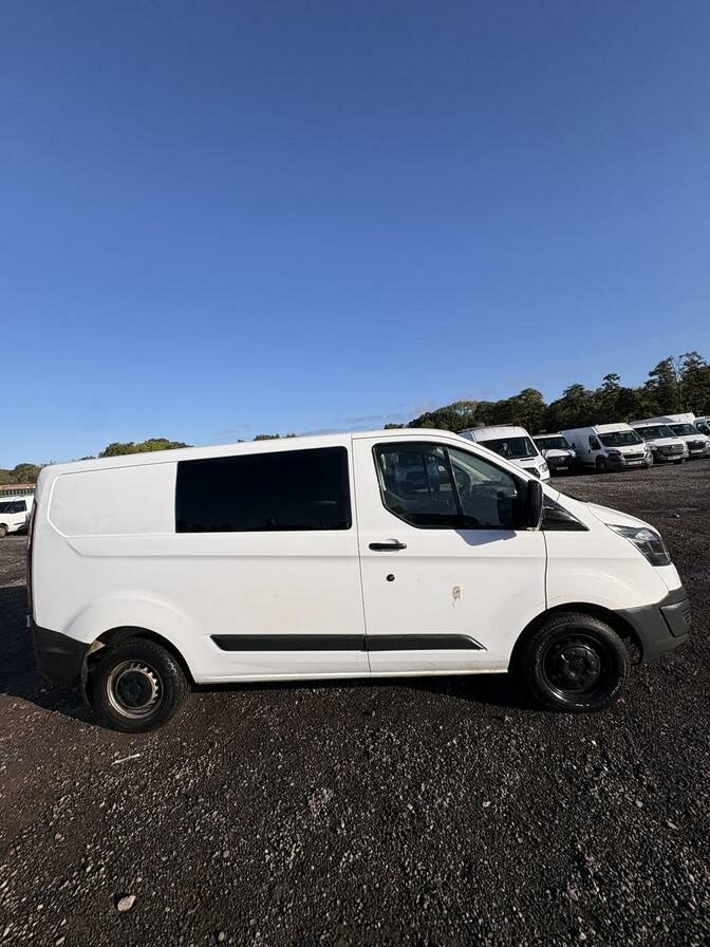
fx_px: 383
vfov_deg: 102.1
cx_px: 355
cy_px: 474
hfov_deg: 85.7
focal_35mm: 14
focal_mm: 2.22
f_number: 2.2
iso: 50
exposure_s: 1/3390
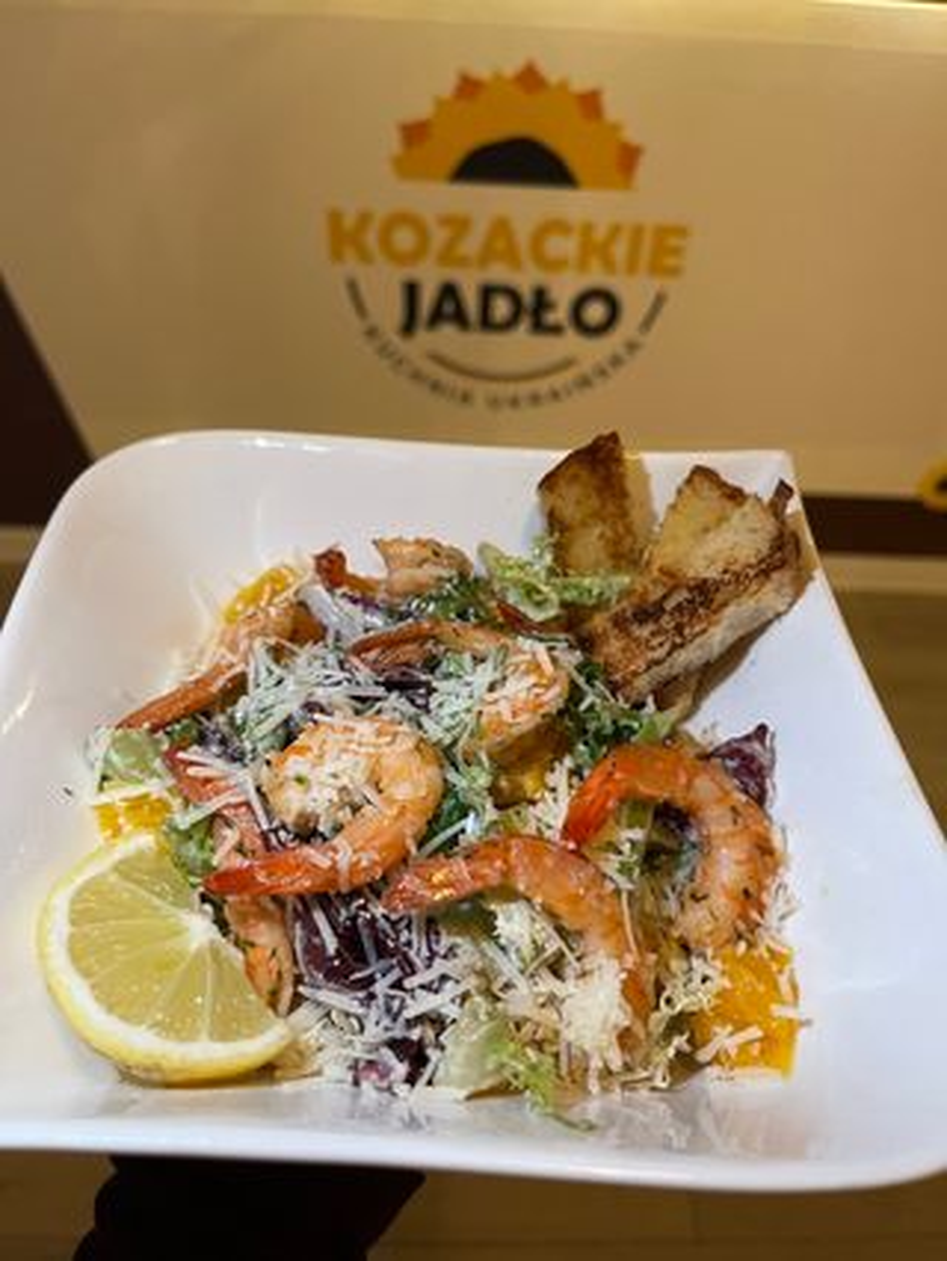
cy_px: 630
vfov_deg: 67.3
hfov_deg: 53.1
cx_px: 474
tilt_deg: -44.1
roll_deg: -3.4
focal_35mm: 26
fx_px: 947
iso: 200
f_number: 1.6
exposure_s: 1/50
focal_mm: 5.1
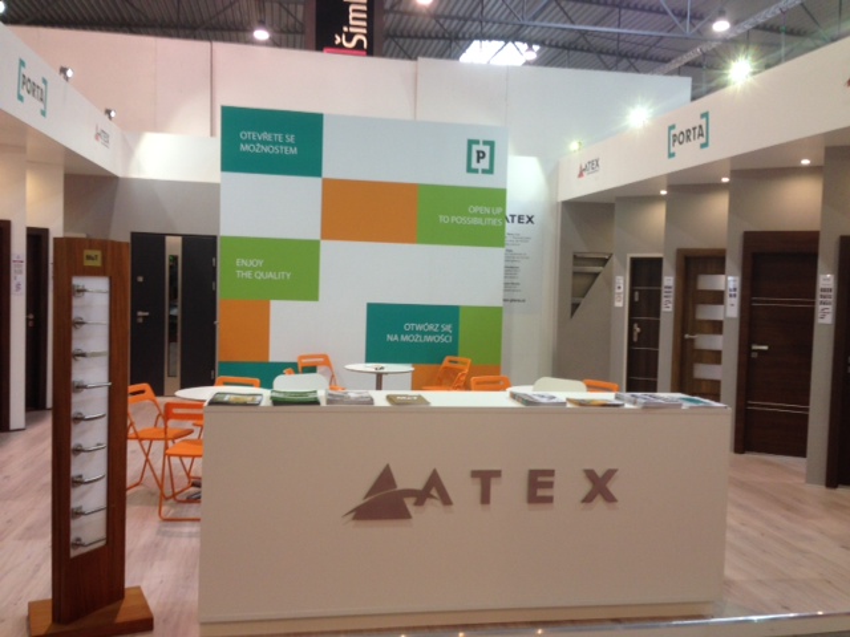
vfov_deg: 42.9
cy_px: 318
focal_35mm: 33
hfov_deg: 55.4
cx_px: 425
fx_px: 810
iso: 80
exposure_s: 1/20
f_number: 2.4
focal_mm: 4.12
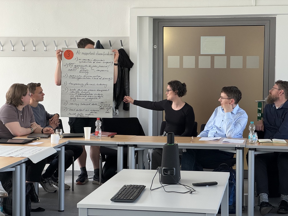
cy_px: 108
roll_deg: +0.3
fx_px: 641
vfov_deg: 19.1
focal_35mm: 77
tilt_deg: -3.0
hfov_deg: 25.3
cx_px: 144
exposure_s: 1/120
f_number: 2.8
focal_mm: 9
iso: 100
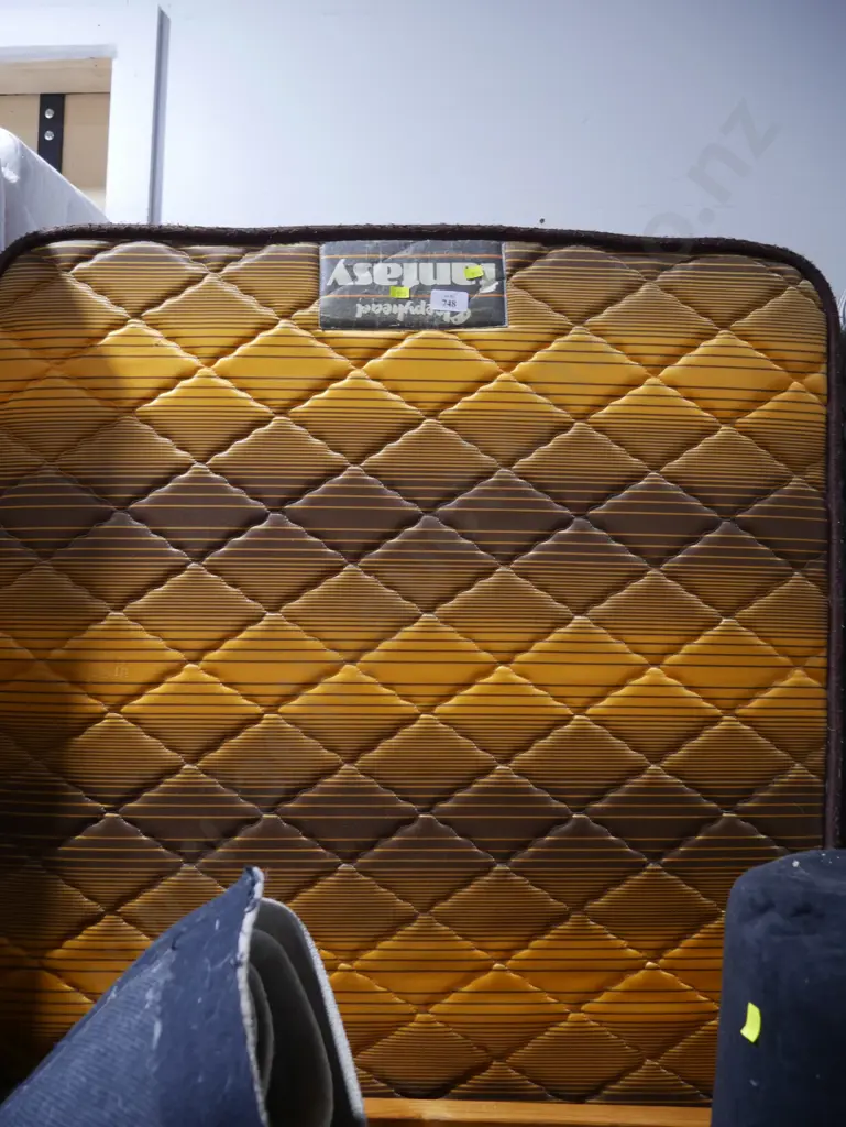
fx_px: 912
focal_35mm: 28
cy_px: 564
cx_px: 423
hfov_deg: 49.8
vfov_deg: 63.4
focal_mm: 14
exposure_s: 1/60
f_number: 3.5
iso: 640
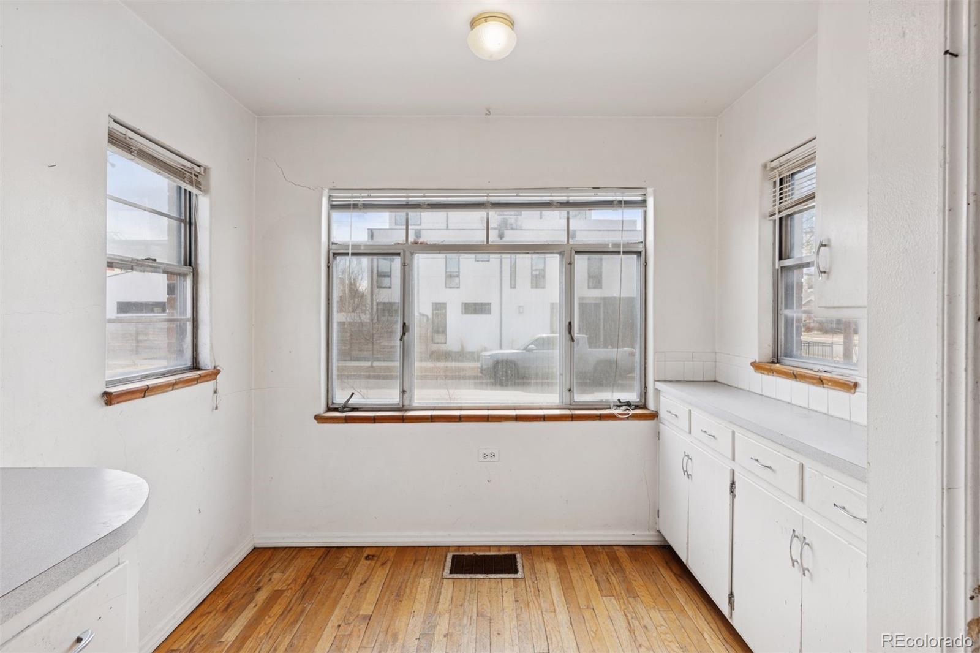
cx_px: 490
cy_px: 326
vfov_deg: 70.4
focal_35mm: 17
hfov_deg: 93.3
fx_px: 463
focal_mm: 17
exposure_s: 1/100
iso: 400
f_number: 9
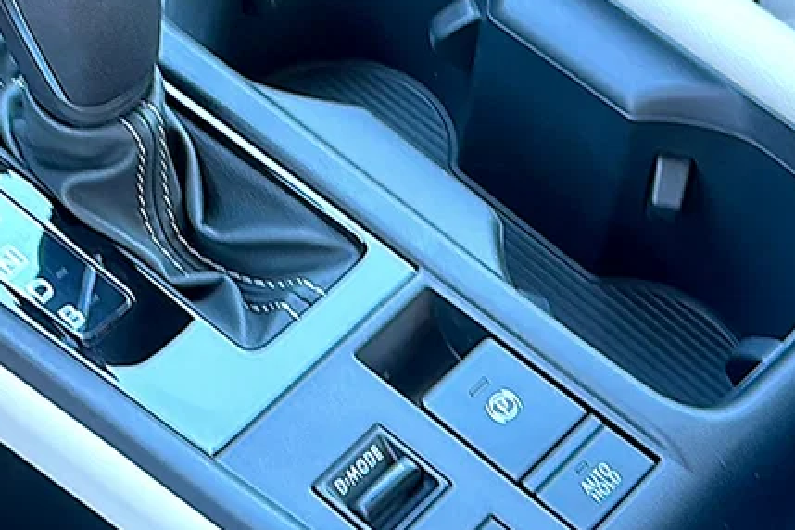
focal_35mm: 73
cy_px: 196
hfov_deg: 27.5
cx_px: 263
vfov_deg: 18.6
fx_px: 1612
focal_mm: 6.86
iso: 64
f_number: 1.78
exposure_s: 1/40
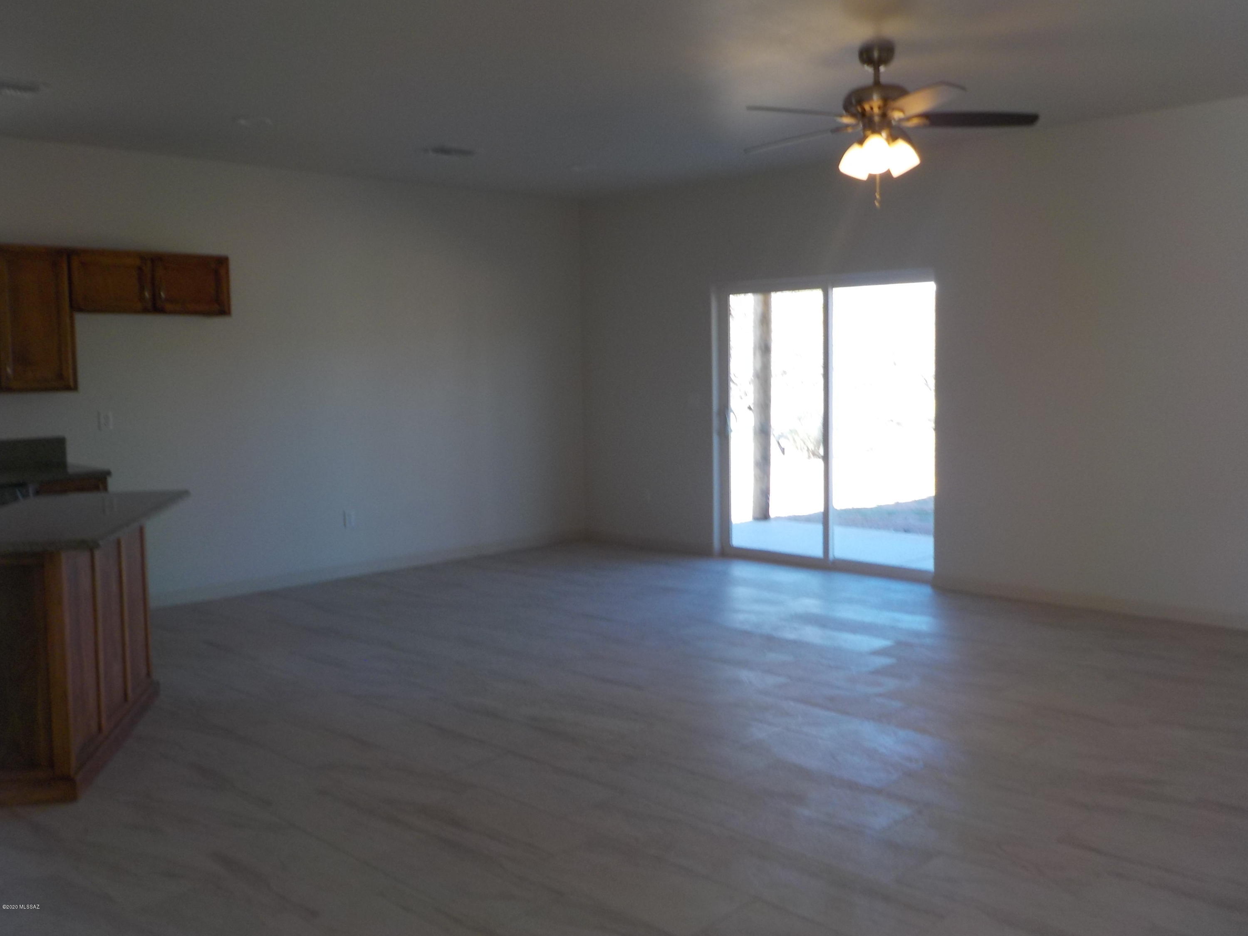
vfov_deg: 46.8
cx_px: 624
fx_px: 1082
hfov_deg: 60.0
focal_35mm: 30
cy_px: 468
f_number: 3.3
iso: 125
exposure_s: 1/60
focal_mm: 4.1
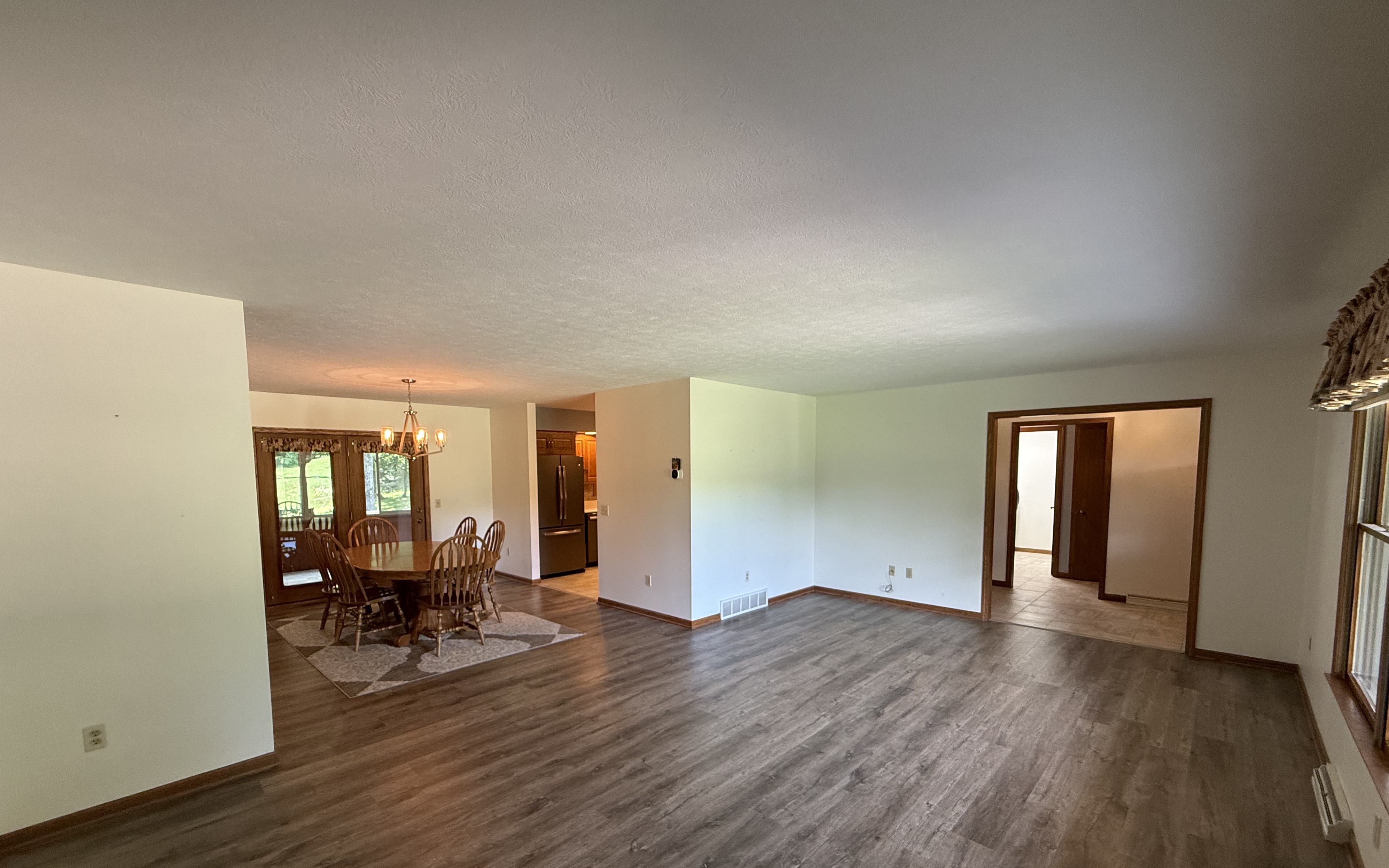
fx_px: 568
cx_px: 696
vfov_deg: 74.2
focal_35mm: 15
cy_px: 510
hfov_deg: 101.5
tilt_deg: -4.8
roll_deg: +0.2
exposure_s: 1/120
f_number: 2.2
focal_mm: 2.22
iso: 250
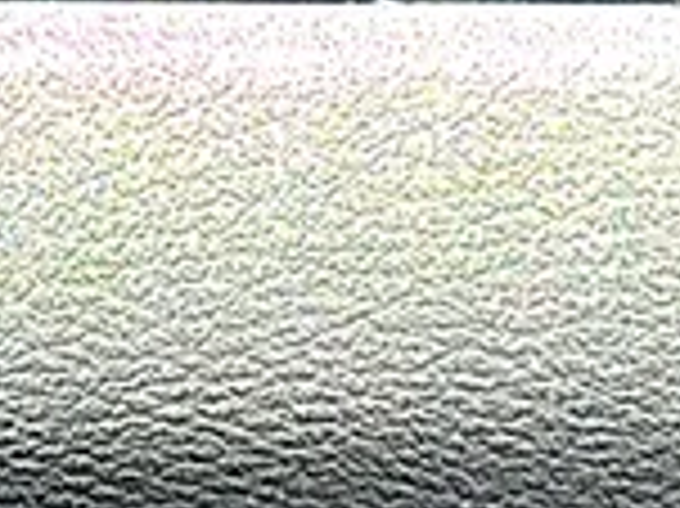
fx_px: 3553
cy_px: -119
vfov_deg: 8.1
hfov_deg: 10.7
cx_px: -198
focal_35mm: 181
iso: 80
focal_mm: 6.86
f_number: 1.78
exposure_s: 1/432
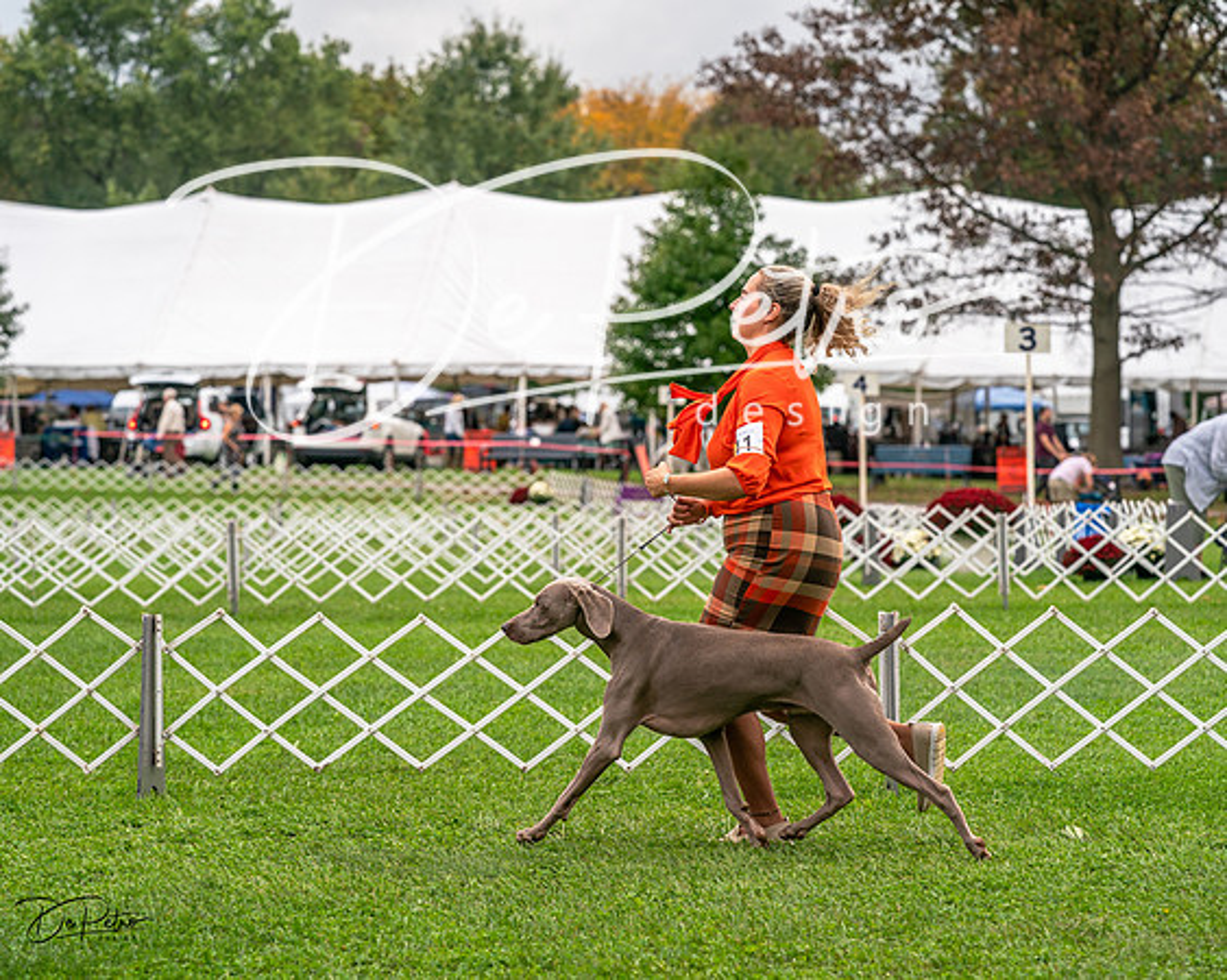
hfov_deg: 14.5
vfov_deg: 11.6
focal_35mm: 133
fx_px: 4824
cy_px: 490
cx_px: 614
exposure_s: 1/1250
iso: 320
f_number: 5
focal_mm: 118
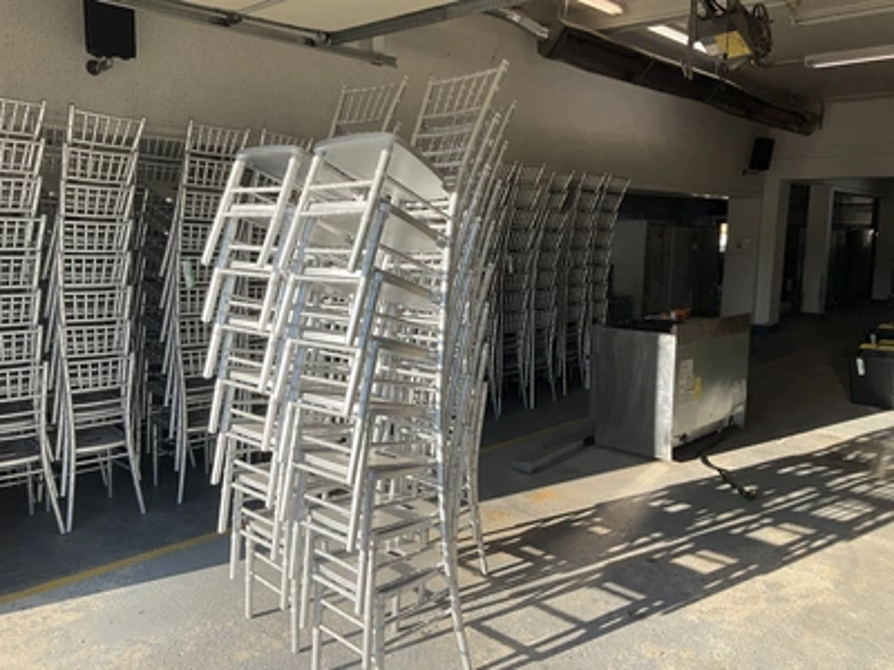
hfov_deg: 61.7
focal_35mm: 29
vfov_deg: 48.2
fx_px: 749
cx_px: 447
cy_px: 335
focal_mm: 3
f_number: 1.8
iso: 25
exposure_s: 1/545
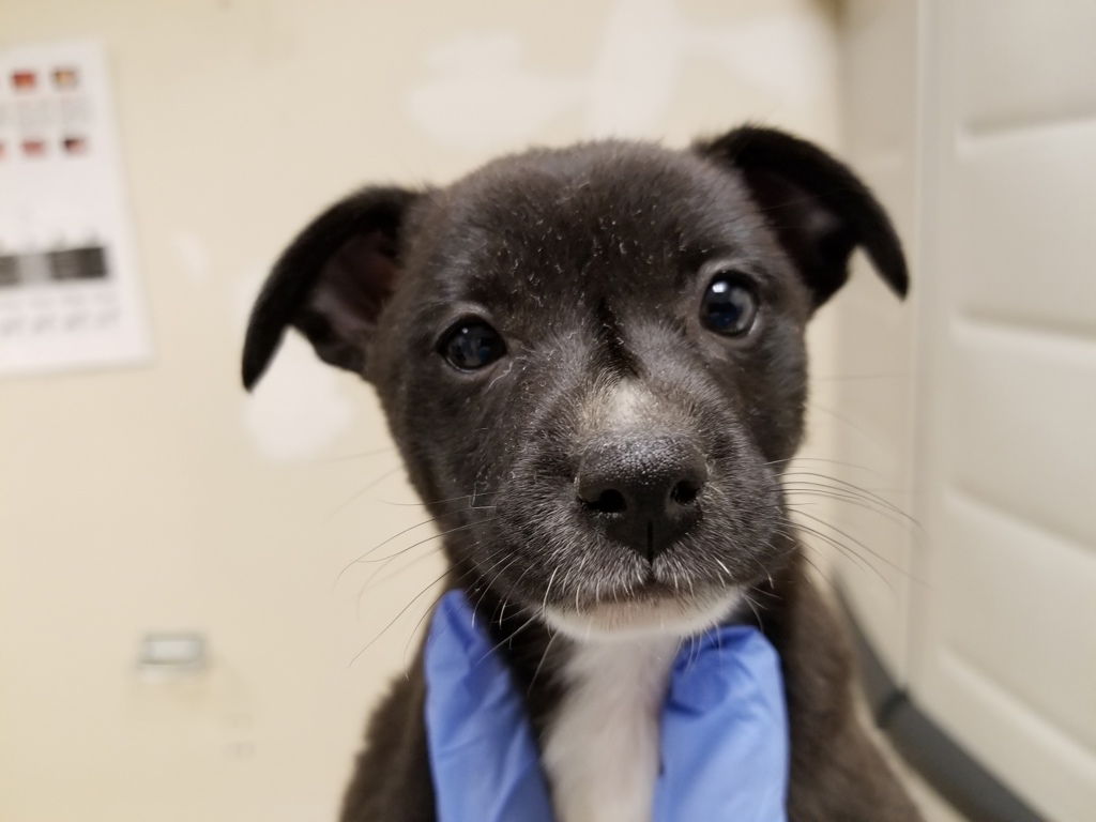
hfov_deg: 67.3
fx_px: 823
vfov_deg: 53.1
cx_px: 548
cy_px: 411
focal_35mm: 26
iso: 250
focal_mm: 4.25
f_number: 1.7
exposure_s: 1/60
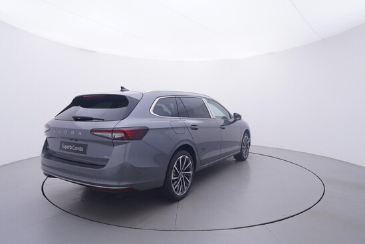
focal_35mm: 22
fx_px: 228
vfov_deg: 56.2
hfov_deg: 77.3
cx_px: 182
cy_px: 122
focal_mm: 15
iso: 200
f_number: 5
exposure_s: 1/80
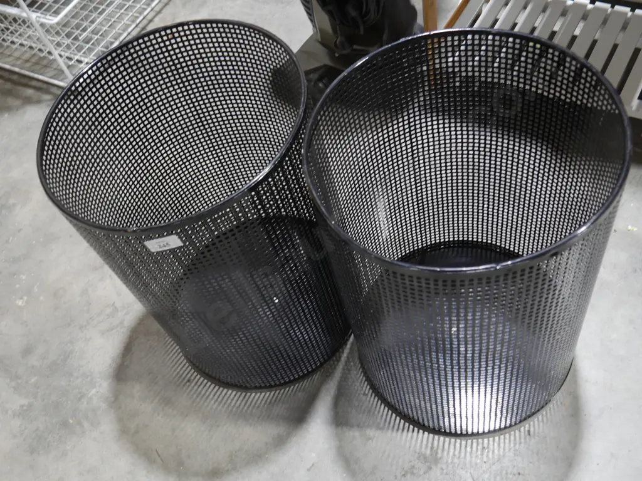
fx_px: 668
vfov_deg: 39.7
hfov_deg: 51.4
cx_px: 321
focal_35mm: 36
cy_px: 240
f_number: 4
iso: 500
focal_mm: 18
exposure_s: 1/60
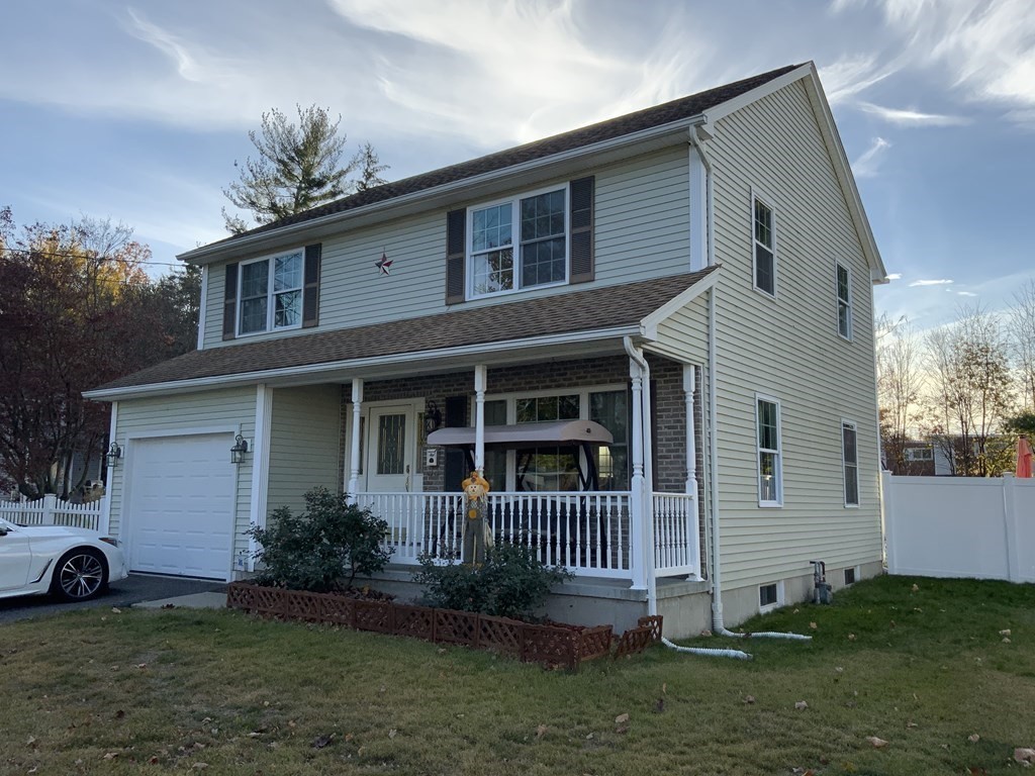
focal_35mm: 29
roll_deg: -1.5
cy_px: 388
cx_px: 518
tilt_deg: +7.3
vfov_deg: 48.2
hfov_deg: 61.7
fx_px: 867
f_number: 1.8
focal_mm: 3
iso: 16
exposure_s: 1/1195
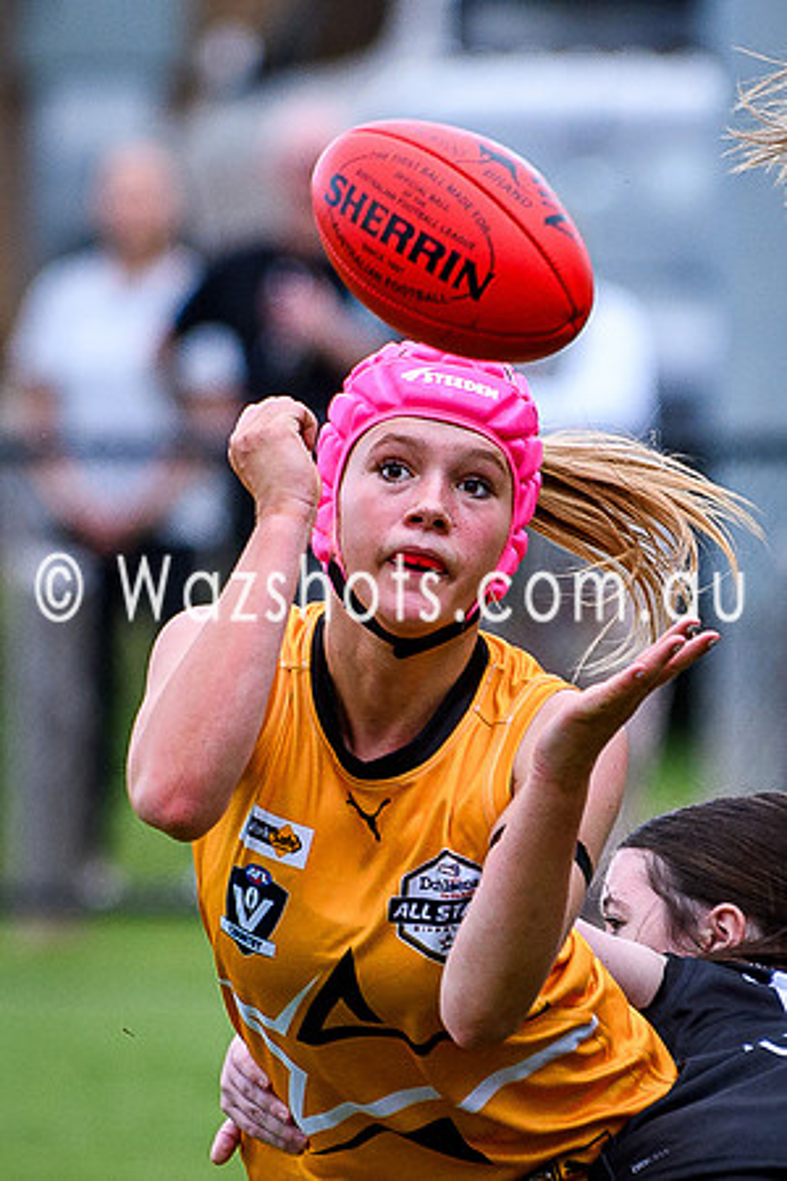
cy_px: 819
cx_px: 533
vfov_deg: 1.9
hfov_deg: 1.3
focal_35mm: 1087
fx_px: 35635
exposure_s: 1/1600
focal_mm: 200
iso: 280
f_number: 2.8
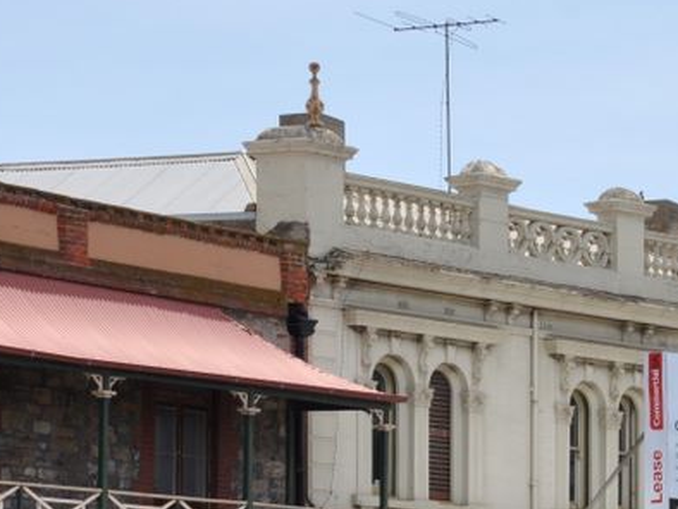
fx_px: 3665
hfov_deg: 10.4
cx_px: 800
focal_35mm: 187
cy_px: 549
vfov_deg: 7.9
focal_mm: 50
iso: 200
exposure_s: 1/160
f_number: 13
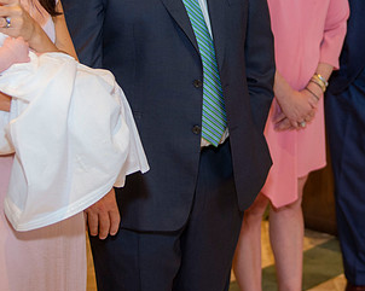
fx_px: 907
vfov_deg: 18.0
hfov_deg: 22.6
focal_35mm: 84
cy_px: 25
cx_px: 250
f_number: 2.8
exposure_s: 1/100
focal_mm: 36
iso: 1000
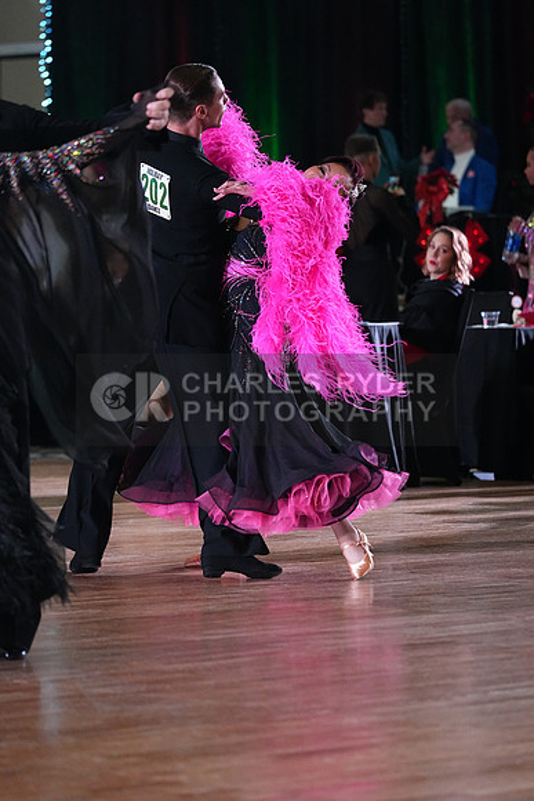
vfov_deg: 10.8
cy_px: 400
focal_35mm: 190
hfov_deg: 7.2
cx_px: 267
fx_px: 4225
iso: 6400
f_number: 4.5
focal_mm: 190
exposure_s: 1/400
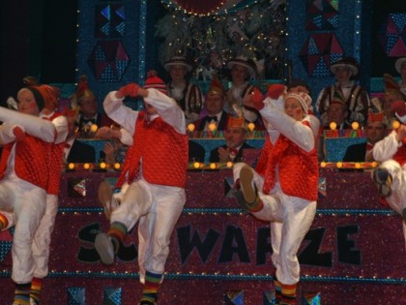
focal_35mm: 149
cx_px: 222
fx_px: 1743
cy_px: 161
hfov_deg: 13.3
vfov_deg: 10.0
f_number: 5.6
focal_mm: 85
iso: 400
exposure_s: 1/60
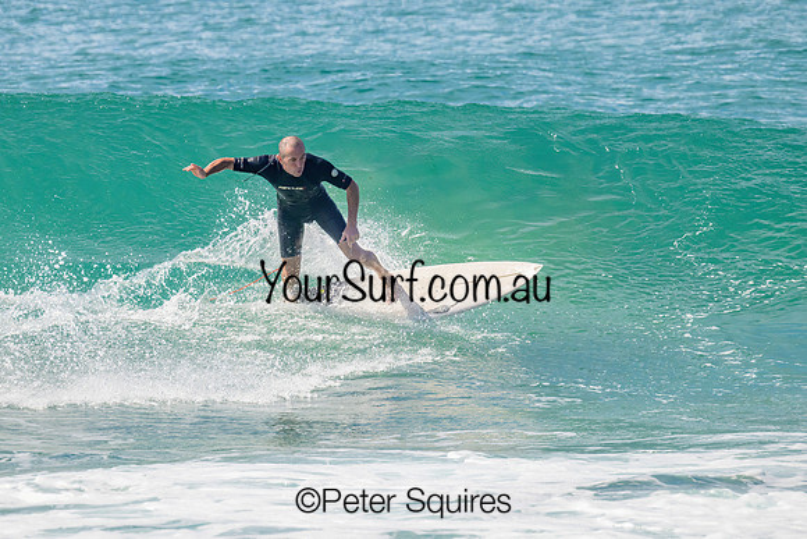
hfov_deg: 2.8
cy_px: 243
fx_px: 16564
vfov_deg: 1.9
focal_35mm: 739
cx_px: 348
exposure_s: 1/2000
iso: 800
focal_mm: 550
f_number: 11
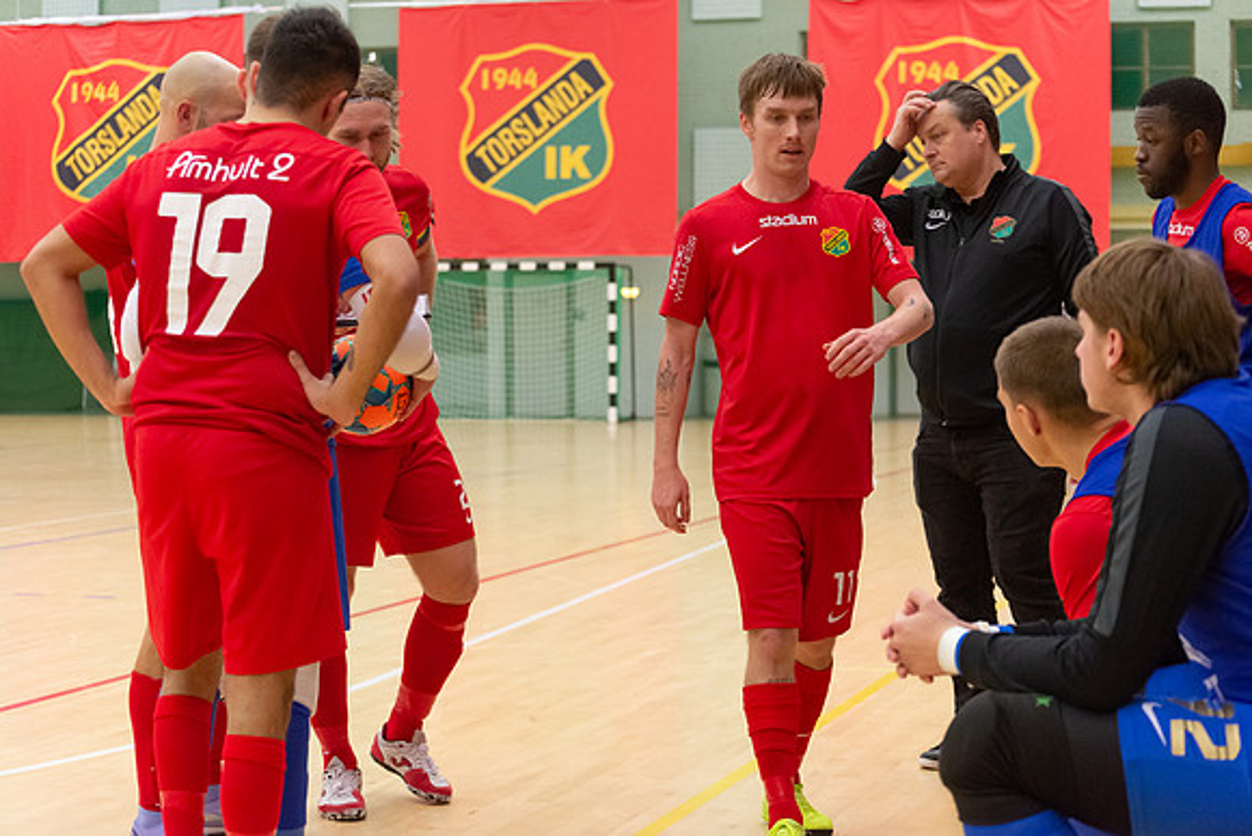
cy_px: 418
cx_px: 626
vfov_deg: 17.9
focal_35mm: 76
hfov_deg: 26.6
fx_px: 2649
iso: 2500
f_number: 4.5
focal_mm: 75
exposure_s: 1/640
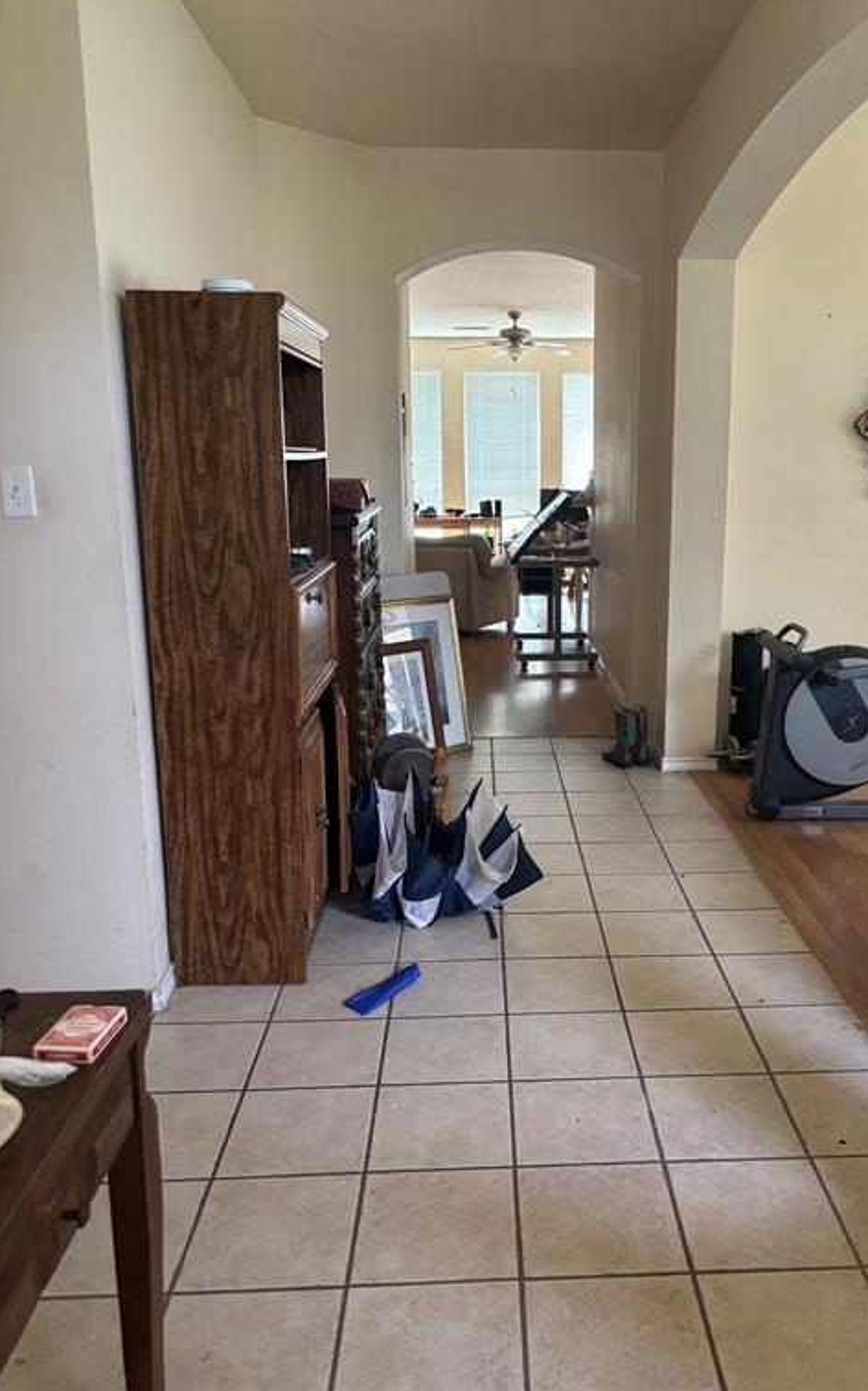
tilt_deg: -12.4
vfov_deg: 66.5
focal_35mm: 28
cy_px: 686
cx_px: 522
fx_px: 1061
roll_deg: -1.2
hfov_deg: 44.3
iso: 400
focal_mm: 5.96
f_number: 1.6
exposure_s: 1/60
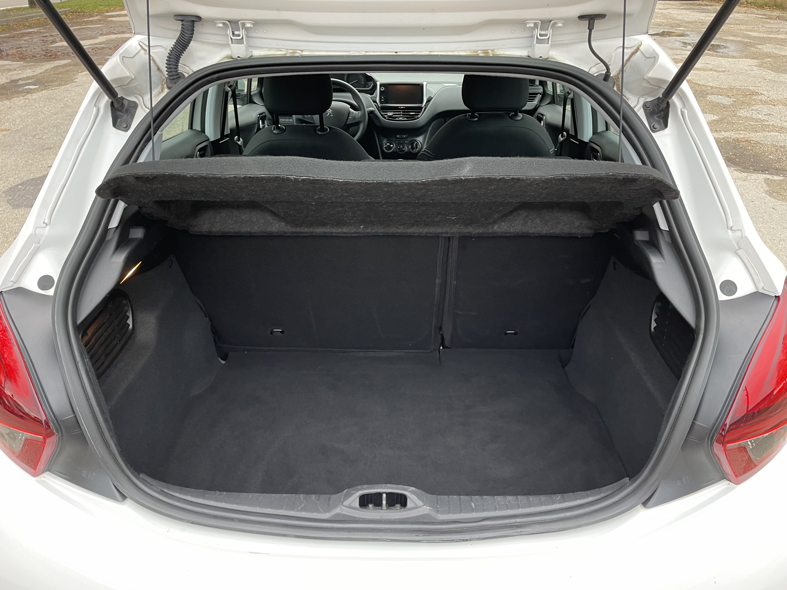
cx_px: 394
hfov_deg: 67.3
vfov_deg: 53.1
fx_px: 591
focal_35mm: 26
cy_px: 295
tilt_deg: -28.4
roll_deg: -0.1
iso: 125
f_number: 1.6
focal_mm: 4.2
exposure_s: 1/76
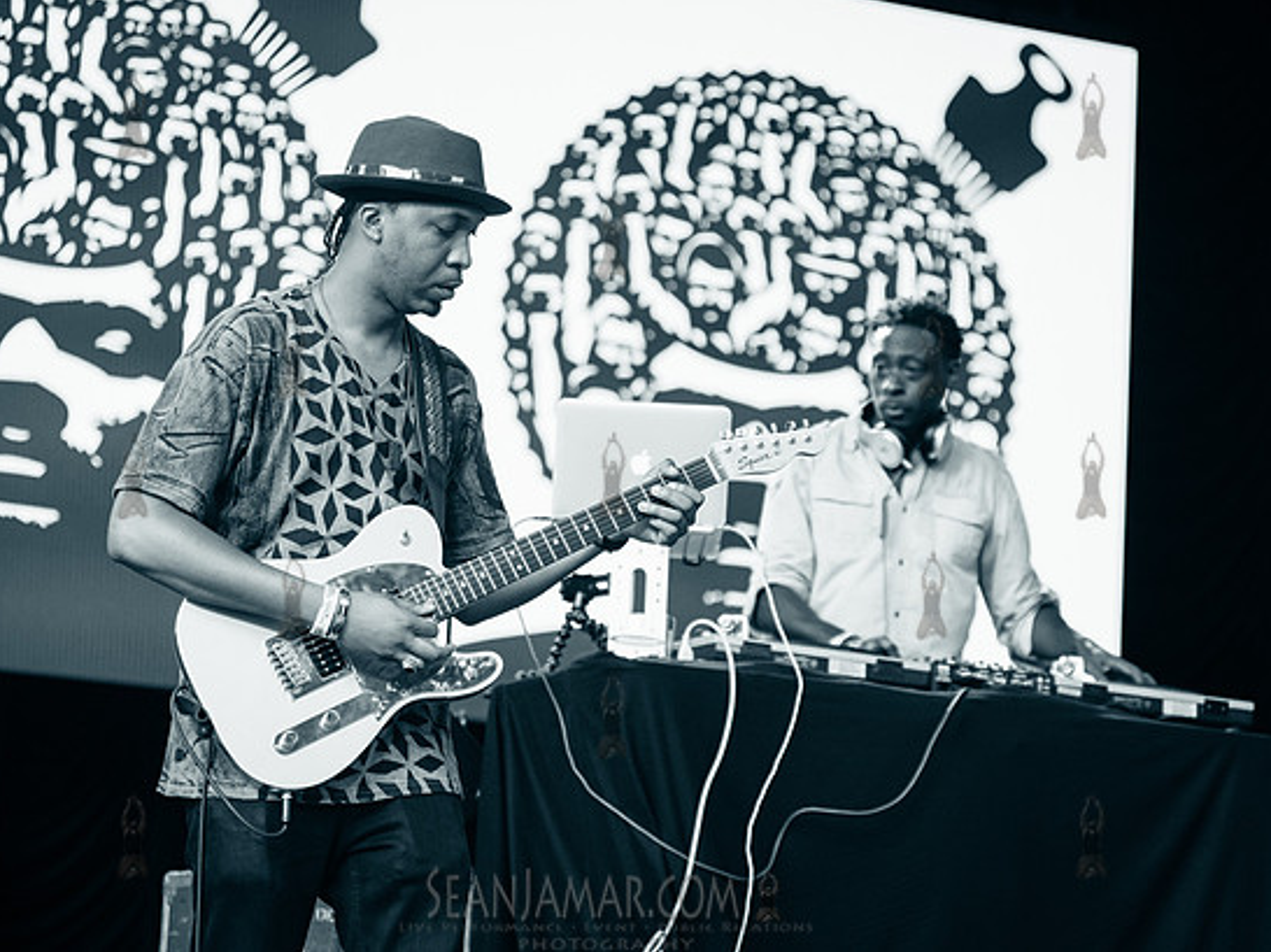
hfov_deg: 19.8
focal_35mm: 99
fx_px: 3633
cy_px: 506
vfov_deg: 14.9
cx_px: 616
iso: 1250
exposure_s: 1/1250
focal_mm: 80
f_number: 2.8
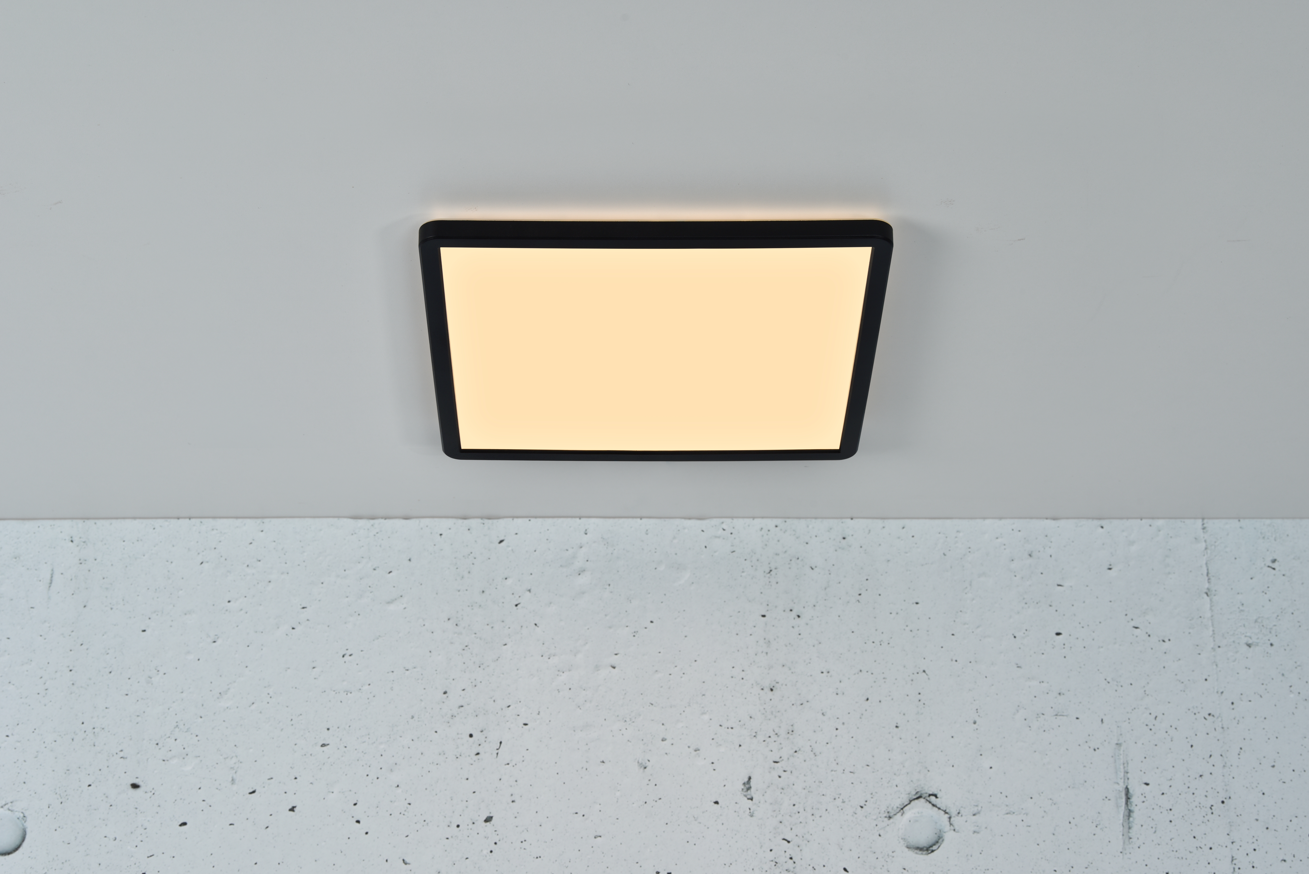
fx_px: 3091
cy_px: 437
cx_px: 654
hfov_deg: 23.9
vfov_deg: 16.1
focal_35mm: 85
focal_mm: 85
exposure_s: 1/125
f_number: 13
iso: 125
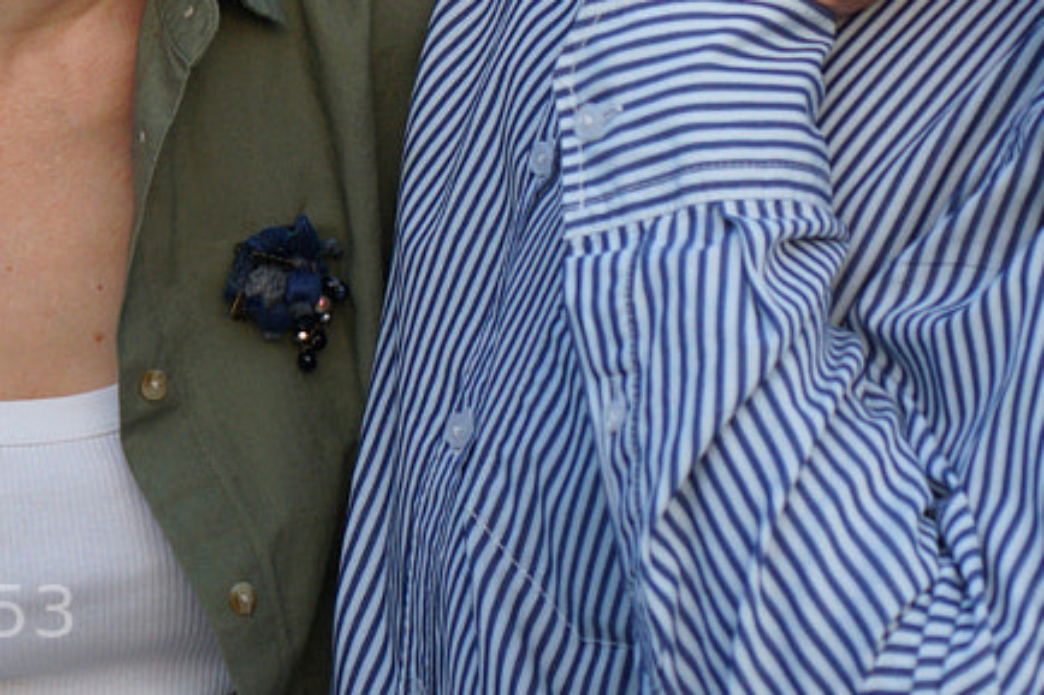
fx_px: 4493
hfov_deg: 13.2
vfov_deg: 8.6
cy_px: -481
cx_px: 741
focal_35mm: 155
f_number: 4.5
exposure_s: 1/200
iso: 320
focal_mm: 42
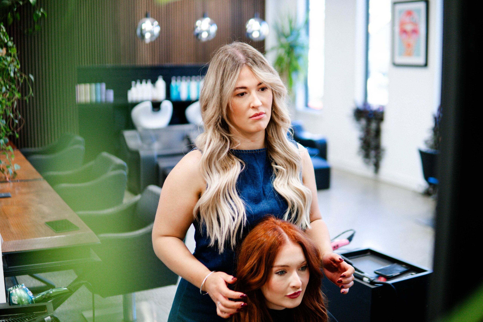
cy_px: 161
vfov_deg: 29.9
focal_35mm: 45
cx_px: 242
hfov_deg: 43.6
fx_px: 604
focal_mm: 30
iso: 400
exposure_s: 1/500
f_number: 1.4
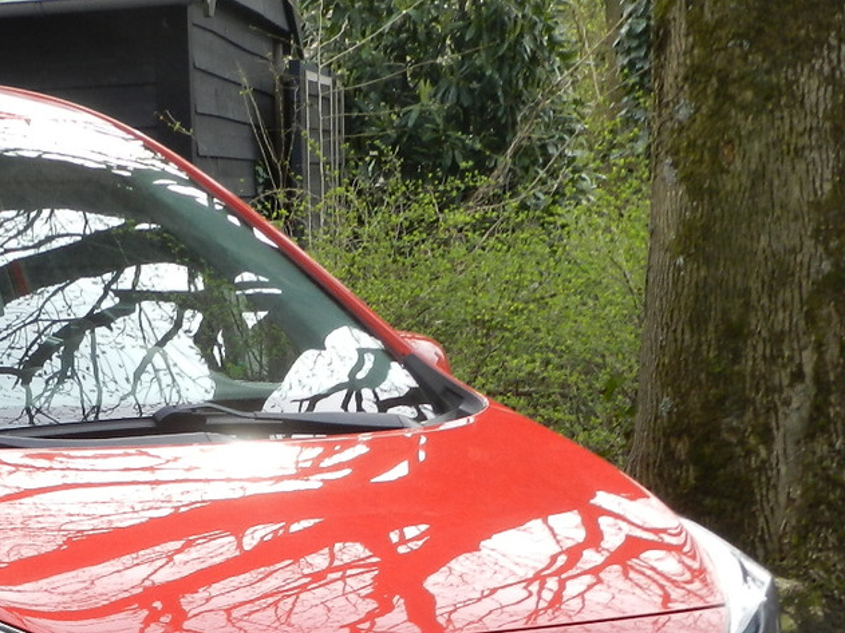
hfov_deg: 18.1
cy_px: 719
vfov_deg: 13.8
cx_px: -52
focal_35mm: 105
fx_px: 2563
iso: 160
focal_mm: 8.1
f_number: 4.2
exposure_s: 1/160
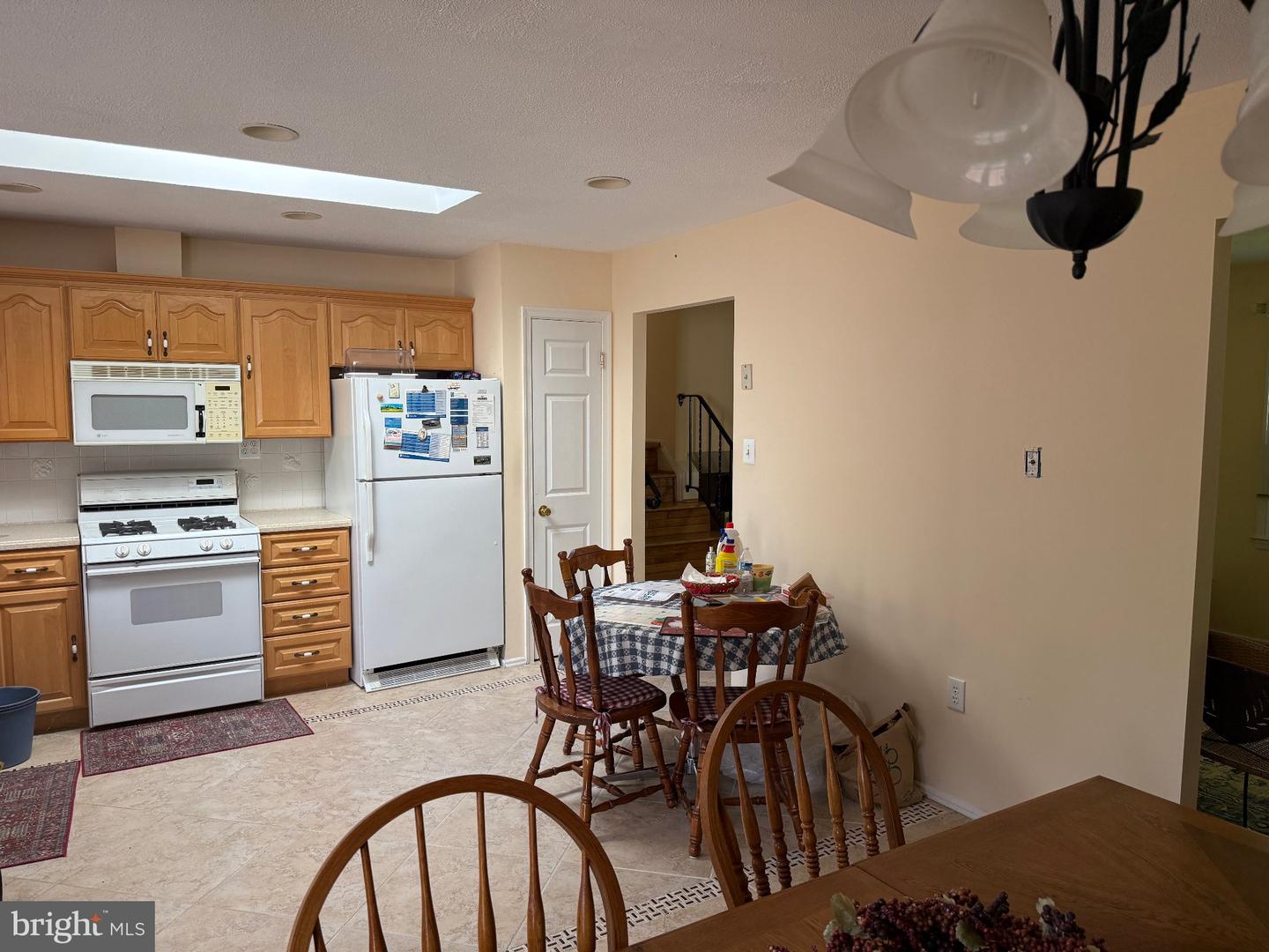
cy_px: 476
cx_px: 634
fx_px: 880
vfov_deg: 56.8
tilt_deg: -4.5
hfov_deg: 71.6
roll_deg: -0.2
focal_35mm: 24
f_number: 1.78
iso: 160
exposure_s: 1/228
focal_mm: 6.76
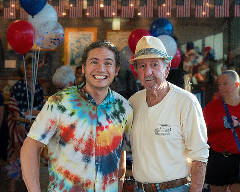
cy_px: 106
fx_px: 425
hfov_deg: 31.5
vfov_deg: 25.4
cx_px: 120
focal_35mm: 60
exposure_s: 1/160
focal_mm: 48
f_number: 4
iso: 640
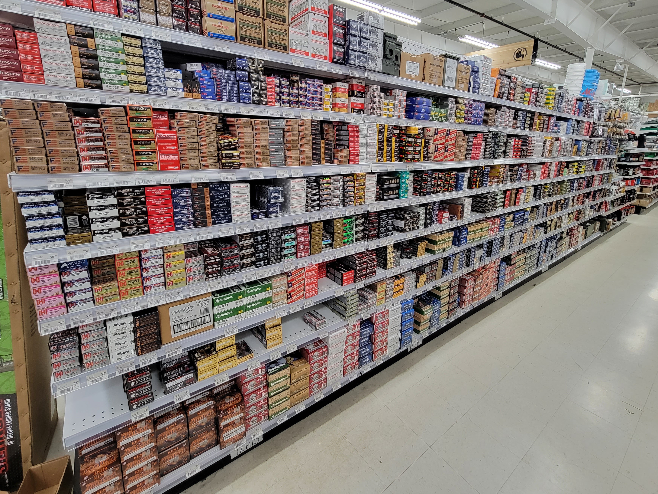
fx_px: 285
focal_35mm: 15
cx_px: 347
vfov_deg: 81.2
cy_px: 209
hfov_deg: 98.1
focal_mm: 2.2
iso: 125
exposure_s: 1/60
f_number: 2.2
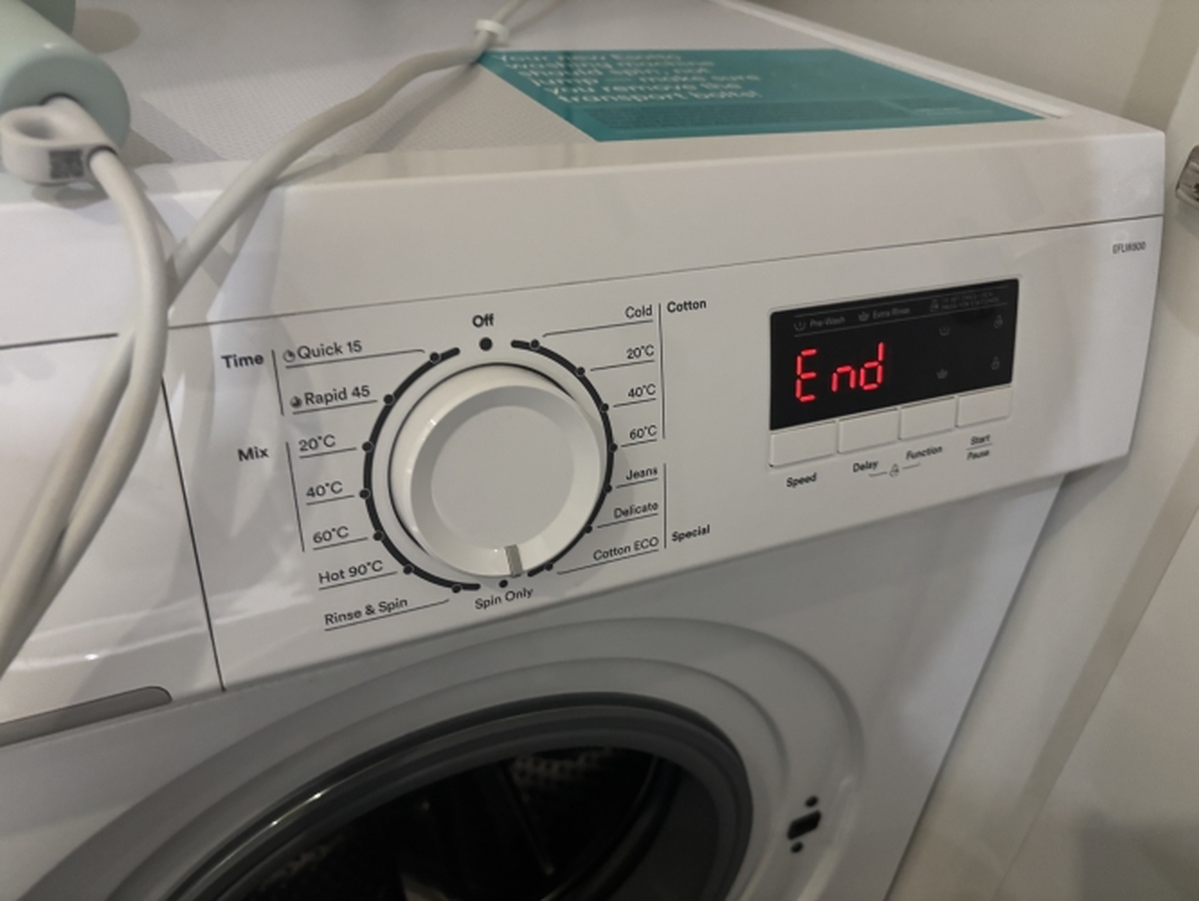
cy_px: 450
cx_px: 600
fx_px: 901
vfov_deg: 53.1
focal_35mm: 26
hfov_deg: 67.3
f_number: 1.6
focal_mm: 5.96
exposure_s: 1/33
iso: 640
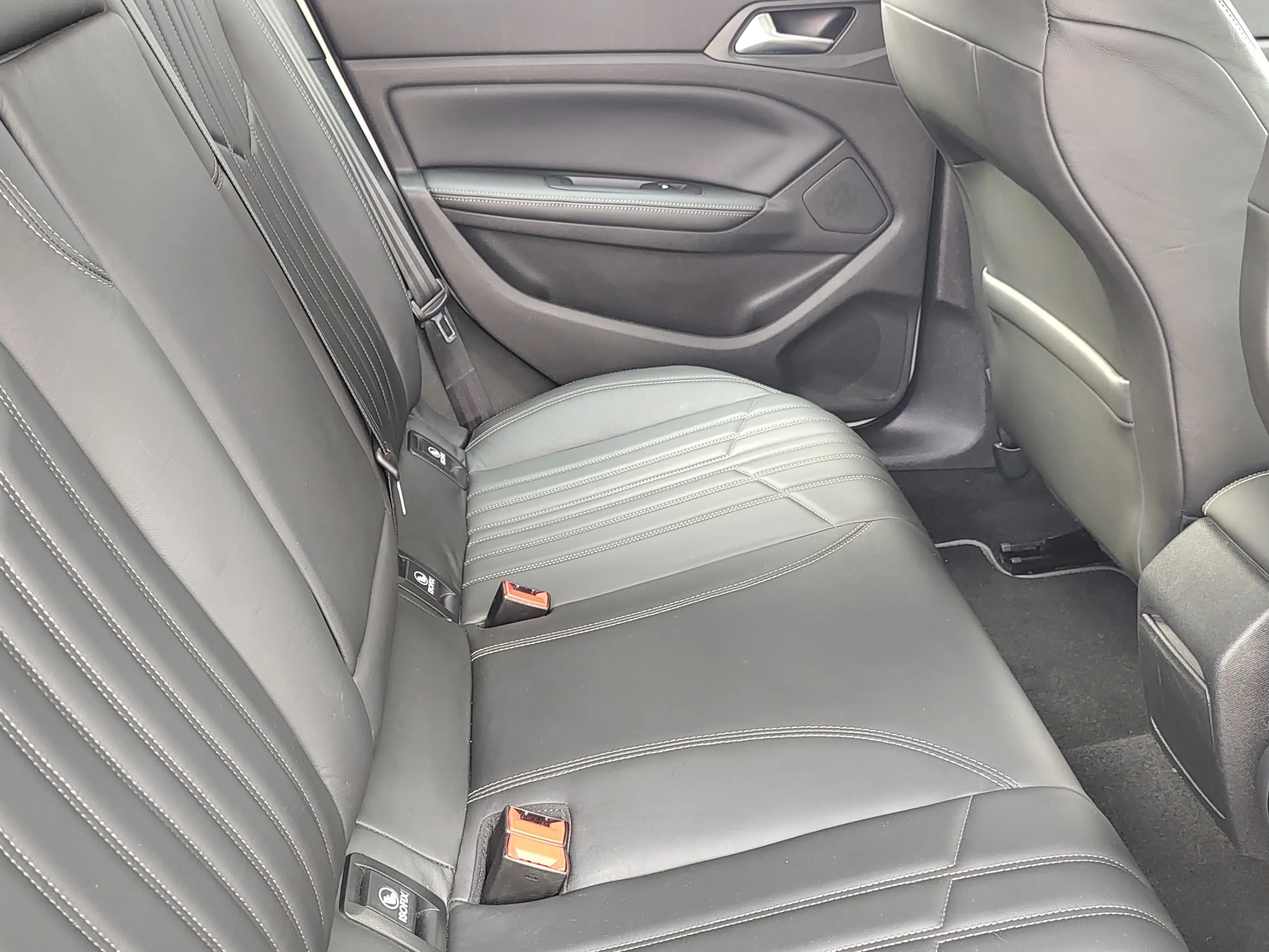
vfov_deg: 44.0
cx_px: 556
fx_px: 1173
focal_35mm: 32
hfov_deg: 56.7
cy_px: 562
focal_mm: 5.56
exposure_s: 1/33.3
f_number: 1.8
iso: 389
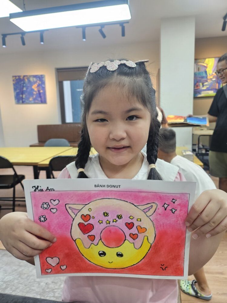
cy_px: 152
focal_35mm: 24
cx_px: 114
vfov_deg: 71.6
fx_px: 210
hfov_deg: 56.8
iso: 160
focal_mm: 5
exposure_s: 1/100
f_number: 1.8
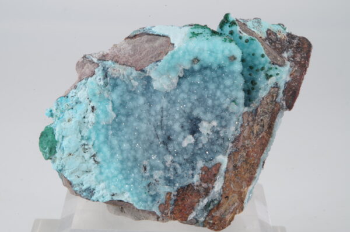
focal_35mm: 72
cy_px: 116
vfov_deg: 18.8
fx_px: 698
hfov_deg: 28.1
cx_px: 175
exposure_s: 1/1.25
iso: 100
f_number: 7.1
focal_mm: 47.5
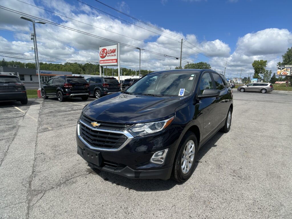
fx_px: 219
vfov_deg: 53.1
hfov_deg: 67.3
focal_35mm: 26
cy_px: 110
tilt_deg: -11.3
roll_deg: -1.9
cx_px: 146
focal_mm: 5.7
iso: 50
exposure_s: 1/4630
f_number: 1.5
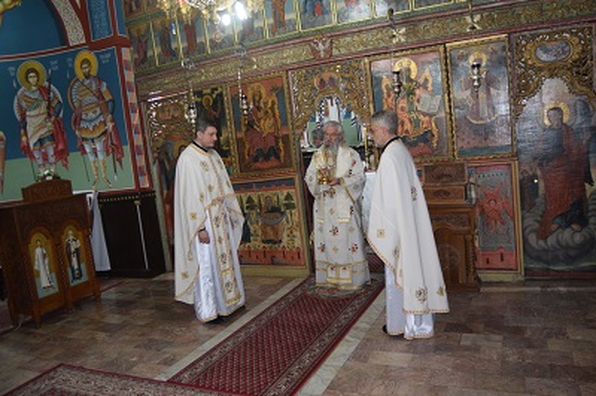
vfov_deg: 47.9
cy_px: 198
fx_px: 447
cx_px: 298
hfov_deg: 67.4
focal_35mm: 27
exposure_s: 1/80
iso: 800
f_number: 4.5
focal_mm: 18
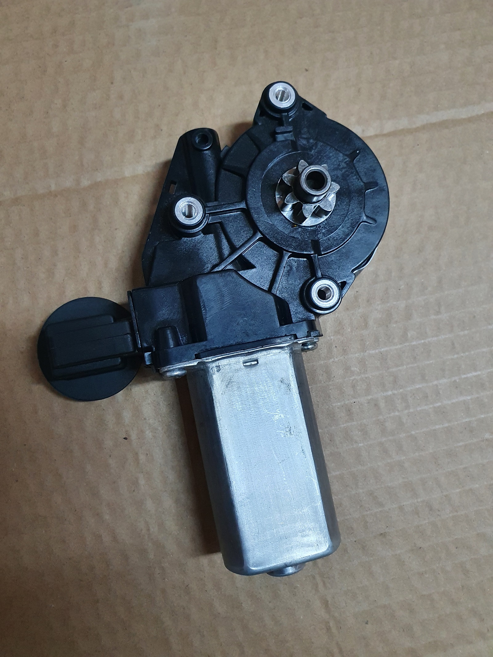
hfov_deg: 53.1
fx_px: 494
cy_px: 328
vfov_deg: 67.3
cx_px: 246
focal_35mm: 26
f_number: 2.4
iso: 500
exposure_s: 1/50
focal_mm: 4.32
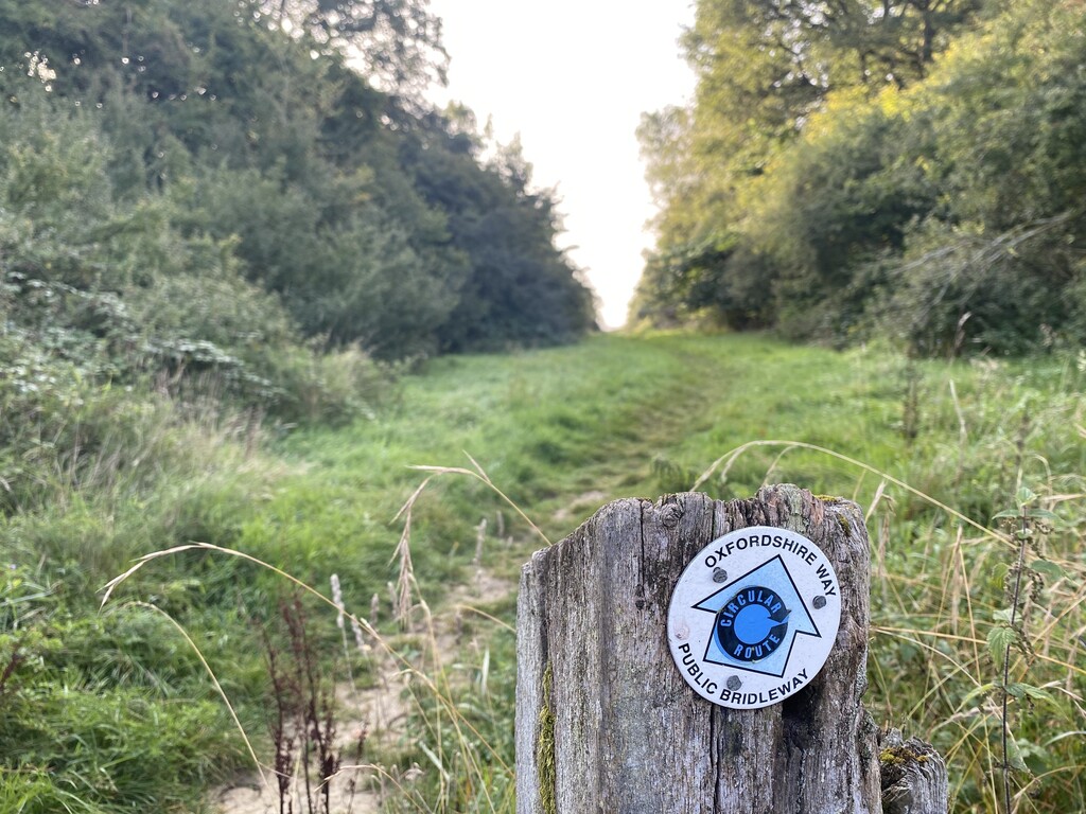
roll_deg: +1.3
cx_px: 543
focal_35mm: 26
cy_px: 407
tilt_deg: -4.0
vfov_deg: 53.1
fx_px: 816
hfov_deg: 67.3
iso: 32
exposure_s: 1/213
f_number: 1.8
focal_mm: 4.25
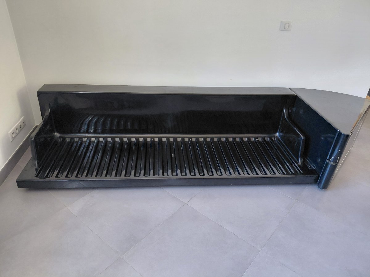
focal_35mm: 25
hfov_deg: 69.4
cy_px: 138
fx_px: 267
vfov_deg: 54.9
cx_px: 185
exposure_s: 1/24
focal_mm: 4.69
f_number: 1.8
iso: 320
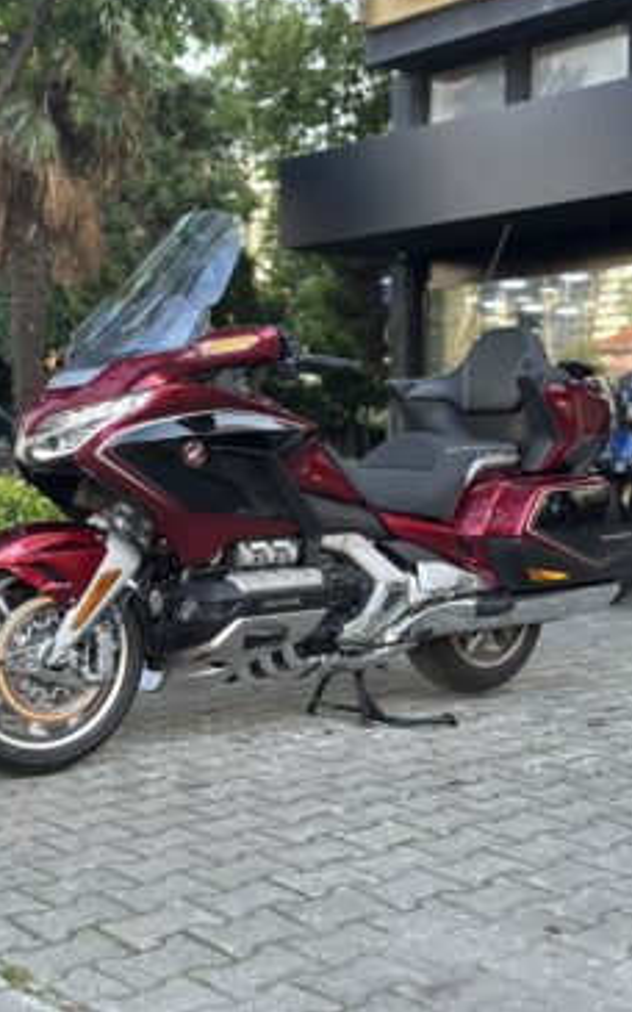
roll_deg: -1.0
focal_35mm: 52
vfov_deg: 38.9
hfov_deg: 24.9
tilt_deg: -1.7
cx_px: 288
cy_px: 498
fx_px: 1434
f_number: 1.78
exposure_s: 1/358
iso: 160
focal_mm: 6.86
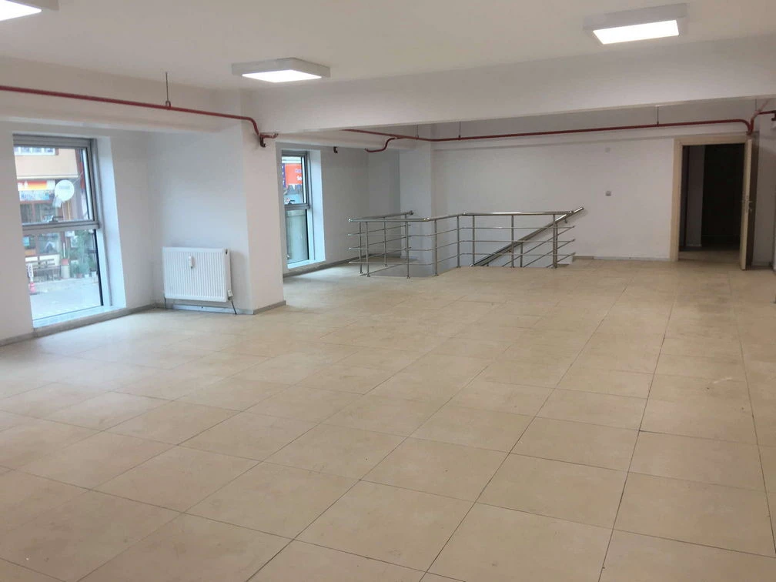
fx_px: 650
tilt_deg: -5.4
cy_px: 291
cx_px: 388
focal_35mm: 29
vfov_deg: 48.2
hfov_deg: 61.7
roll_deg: +0.7
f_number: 2.2
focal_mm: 4.15
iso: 25
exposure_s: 1/50
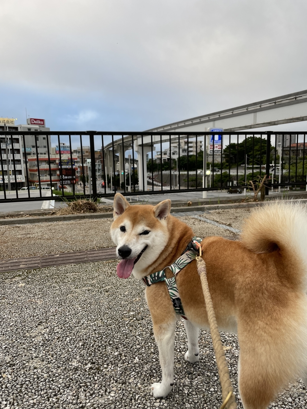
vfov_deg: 67.3
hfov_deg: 53.1
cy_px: 204
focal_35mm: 26
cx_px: 154
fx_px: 307
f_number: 1.6
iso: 32
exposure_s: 1/291
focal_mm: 4.2
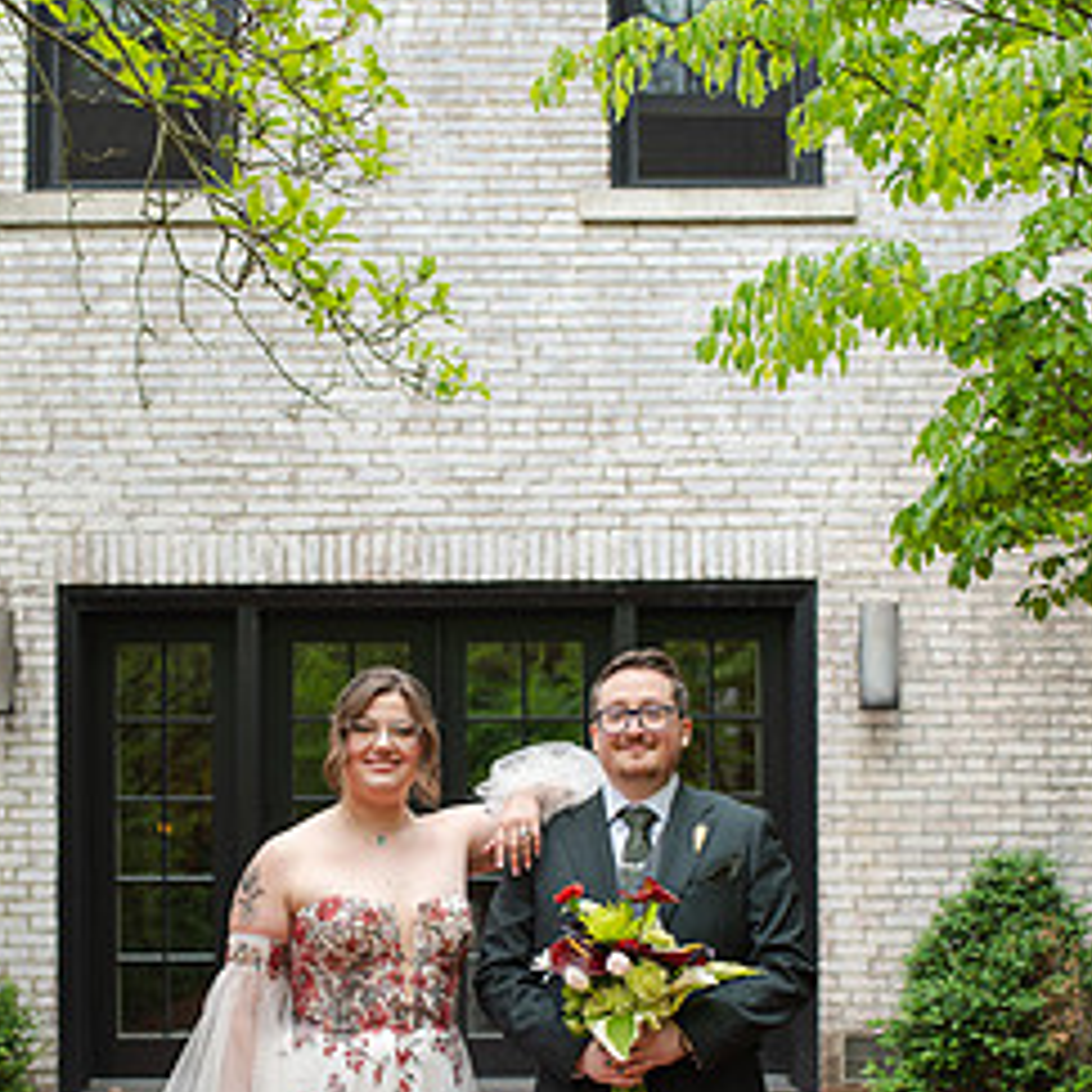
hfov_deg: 31.1
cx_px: 492
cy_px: 836
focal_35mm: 55
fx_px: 1963
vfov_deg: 30.5
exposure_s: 1/320
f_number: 3.2
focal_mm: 35
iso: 100
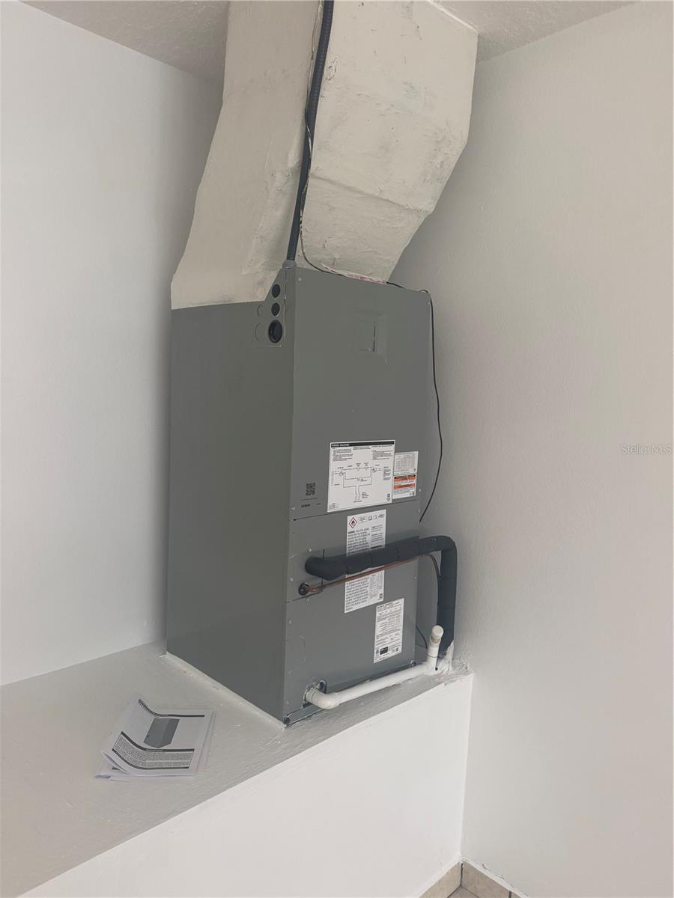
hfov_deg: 56.8
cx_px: 337
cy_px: 449
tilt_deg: -5.2
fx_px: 623
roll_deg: -2.7
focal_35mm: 24
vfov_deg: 71.6
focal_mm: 6.76
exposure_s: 1/60
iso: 200
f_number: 1.78
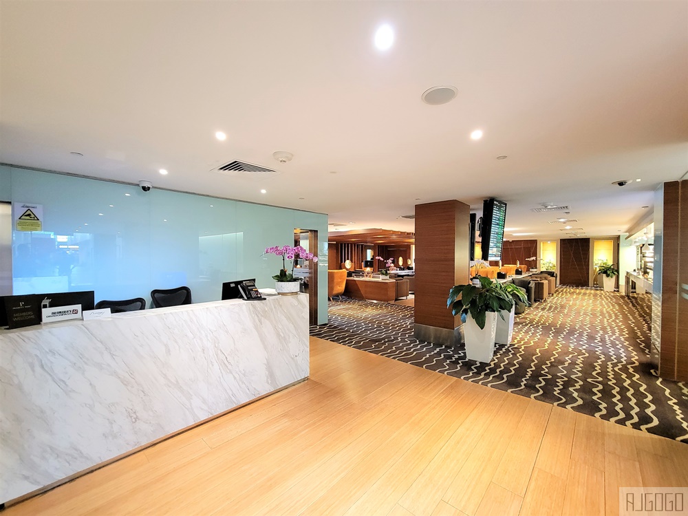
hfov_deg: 106.2
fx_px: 258
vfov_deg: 89.9
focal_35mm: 13
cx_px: 344
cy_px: 258
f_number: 2.2
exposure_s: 1/25
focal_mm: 2.2
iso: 800
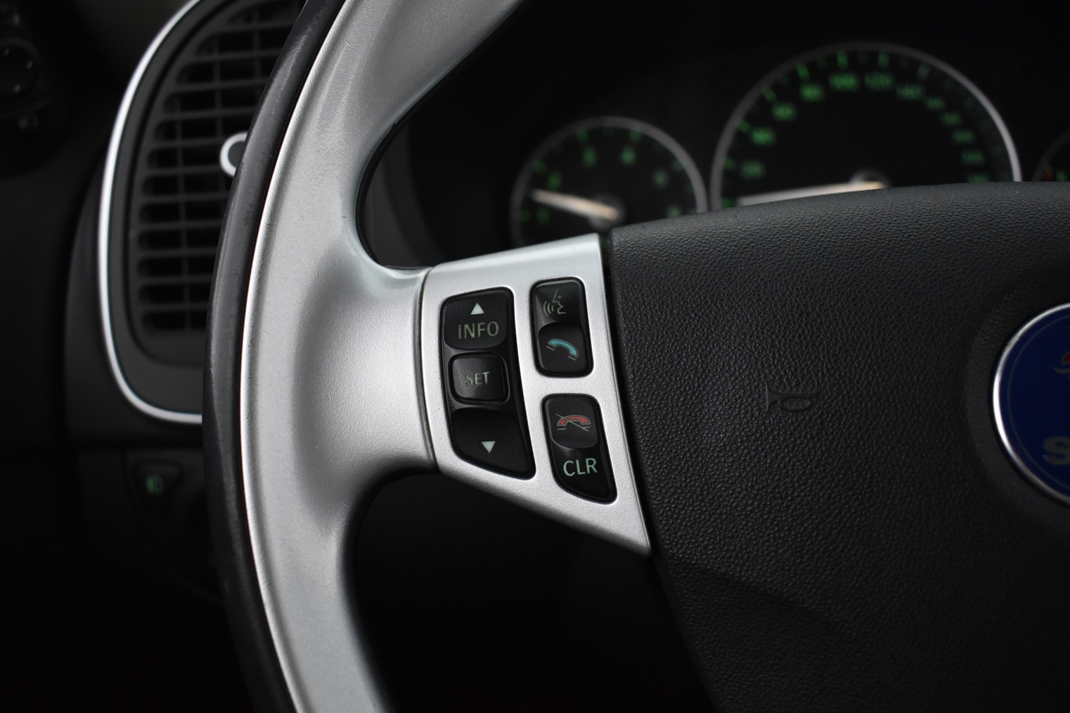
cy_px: 377
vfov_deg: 39.4
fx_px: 997
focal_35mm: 34
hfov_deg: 56.5
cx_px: 534
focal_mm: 21
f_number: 3.8
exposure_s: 1/30
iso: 1250
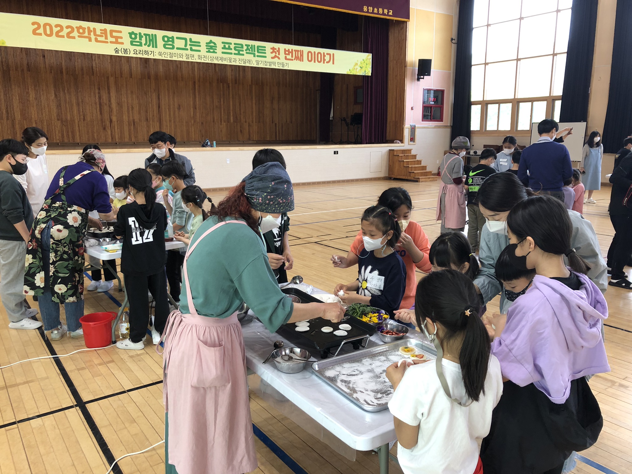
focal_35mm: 28
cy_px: 237
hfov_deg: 63.4
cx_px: 316
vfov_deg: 49.7
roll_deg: -0.2
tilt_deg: -10.8
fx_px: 511
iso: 25
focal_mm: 3.99
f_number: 1.8
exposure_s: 1/30
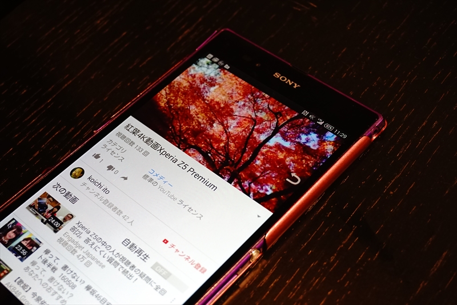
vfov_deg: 23.8
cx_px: 228
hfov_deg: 35.1
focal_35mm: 57
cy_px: 152
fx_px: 723
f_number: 5.6
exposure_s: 1/60
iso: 1250
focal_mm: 38
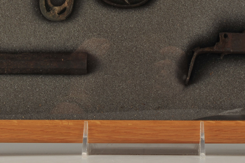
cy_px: -36
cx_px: 134
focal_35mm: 194
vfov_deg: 7.0
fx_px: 1320
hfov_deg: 10.6
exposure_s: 1/250
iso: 100
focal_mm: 50
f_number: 18
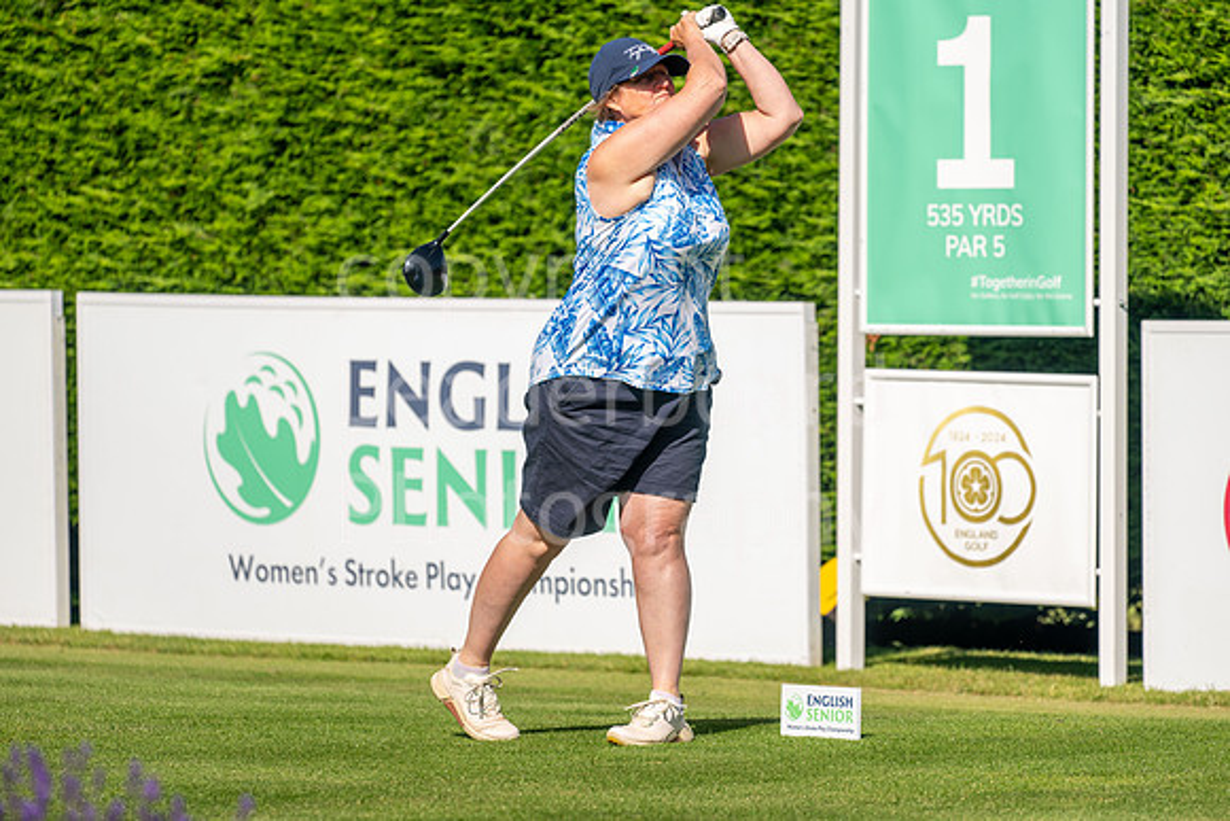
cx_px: 615
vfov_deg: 4.6
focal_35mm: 300
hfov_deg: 6.9
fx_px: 10252
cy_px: 410
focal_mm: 300
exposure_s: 1/1600
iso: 200
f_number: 5
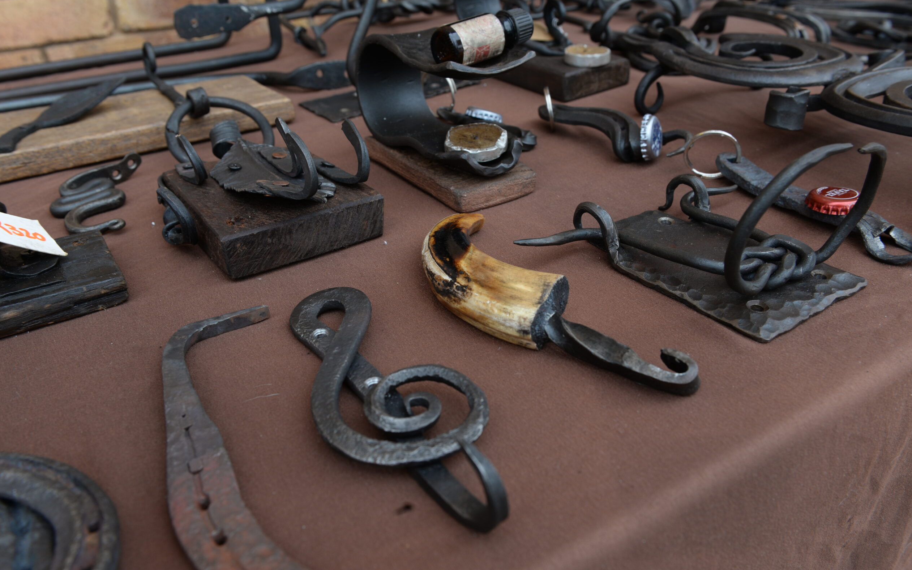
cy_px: 289
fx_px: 746
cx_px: 462
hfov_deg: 62.9
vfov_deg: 41.8
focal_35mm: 30
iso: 320
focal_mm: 29
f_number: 8
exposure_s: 1/160
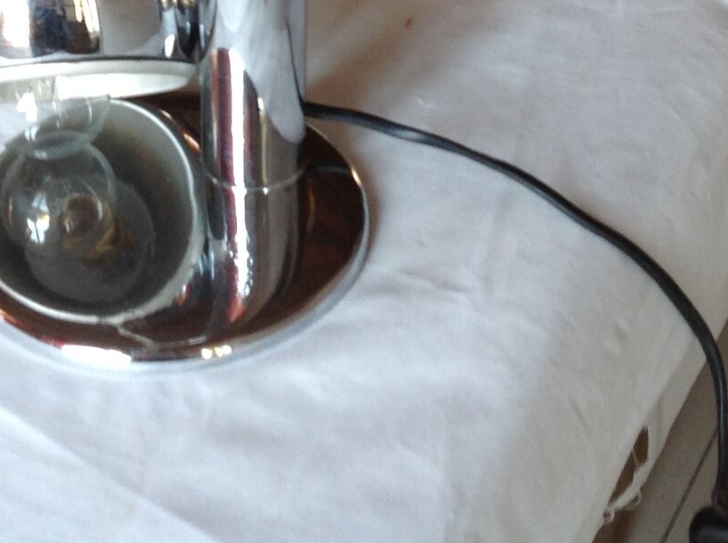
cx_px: 292
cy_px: -80
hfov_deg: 22.5
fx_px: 1827
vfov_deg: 16.3
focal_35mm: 87
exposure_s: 1/17
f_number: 2.4
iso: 50
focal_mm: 4.28
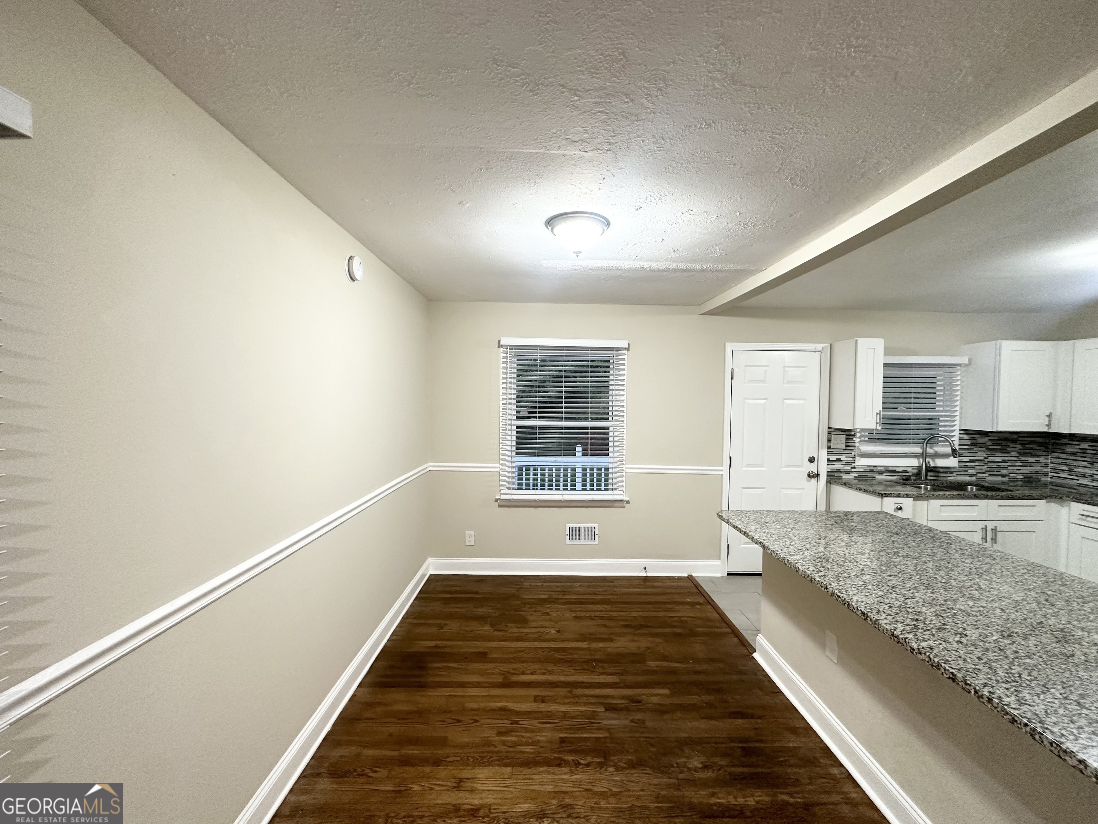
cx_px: 549
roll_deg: -0.2
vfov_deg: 85.7
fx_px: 444
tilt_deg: -0.9
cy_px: 412
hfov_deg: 102.1
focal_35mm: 14
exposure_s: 1/60
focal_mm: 2.22
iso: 250
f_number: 2.2
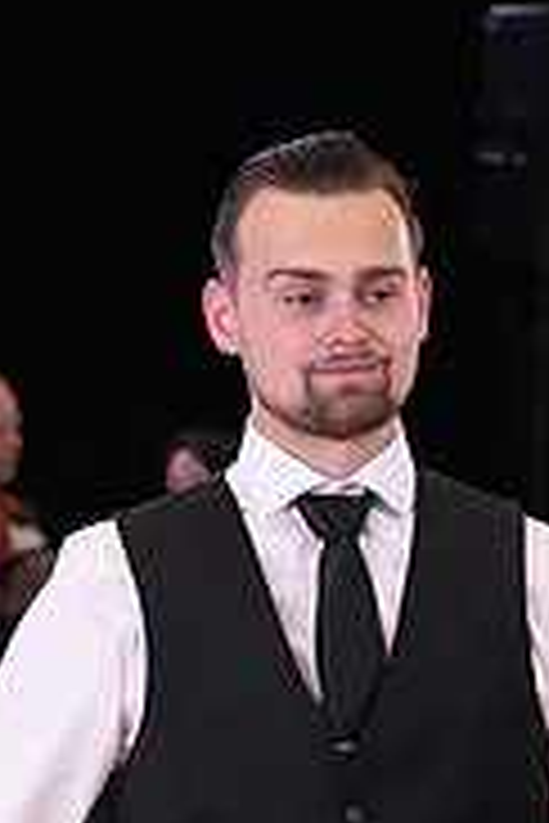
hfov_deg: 3.2
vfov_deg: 4.8
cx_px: 677
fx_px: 9813
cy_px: 1169
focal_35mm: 429
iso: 16000
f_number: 8
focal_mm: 135
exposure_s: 1/400
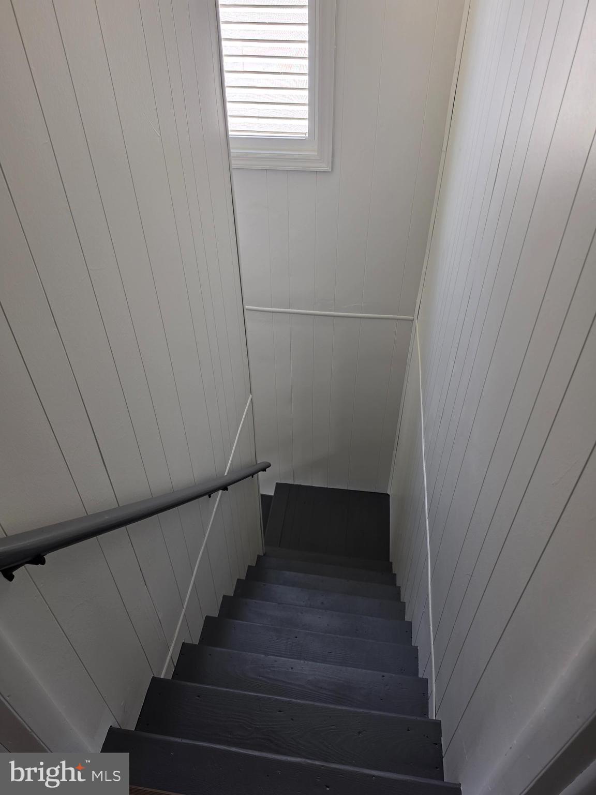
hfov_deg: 58.9
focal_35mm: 23
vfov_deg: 73.9
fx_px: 528
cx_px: 298
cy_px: 398
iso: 20
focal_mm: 6.5
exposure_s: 1/120
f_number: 1.4
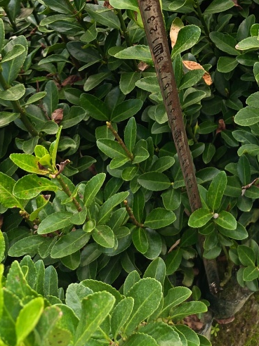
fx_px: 519
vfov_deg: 33.7
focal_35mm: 52
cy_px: 2
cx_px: 223
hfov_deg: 27.2
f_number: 1.75
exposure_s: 1/100
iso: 457
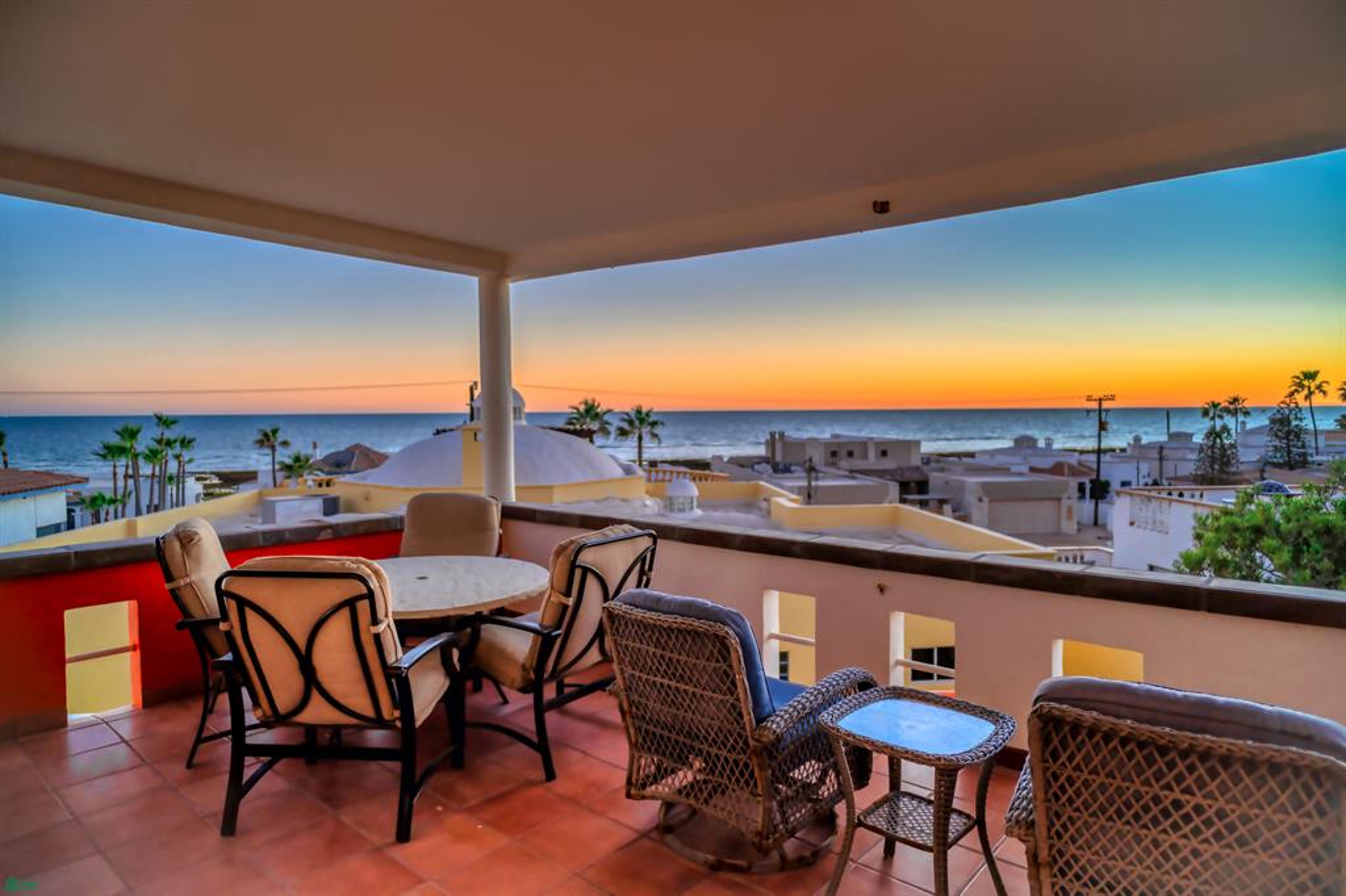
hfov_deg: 84.0
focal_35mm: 20
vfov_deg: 61.9
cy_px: 448
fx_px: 747
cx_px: 673
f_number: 2.8
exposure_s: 1/320
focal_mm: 20
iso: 250
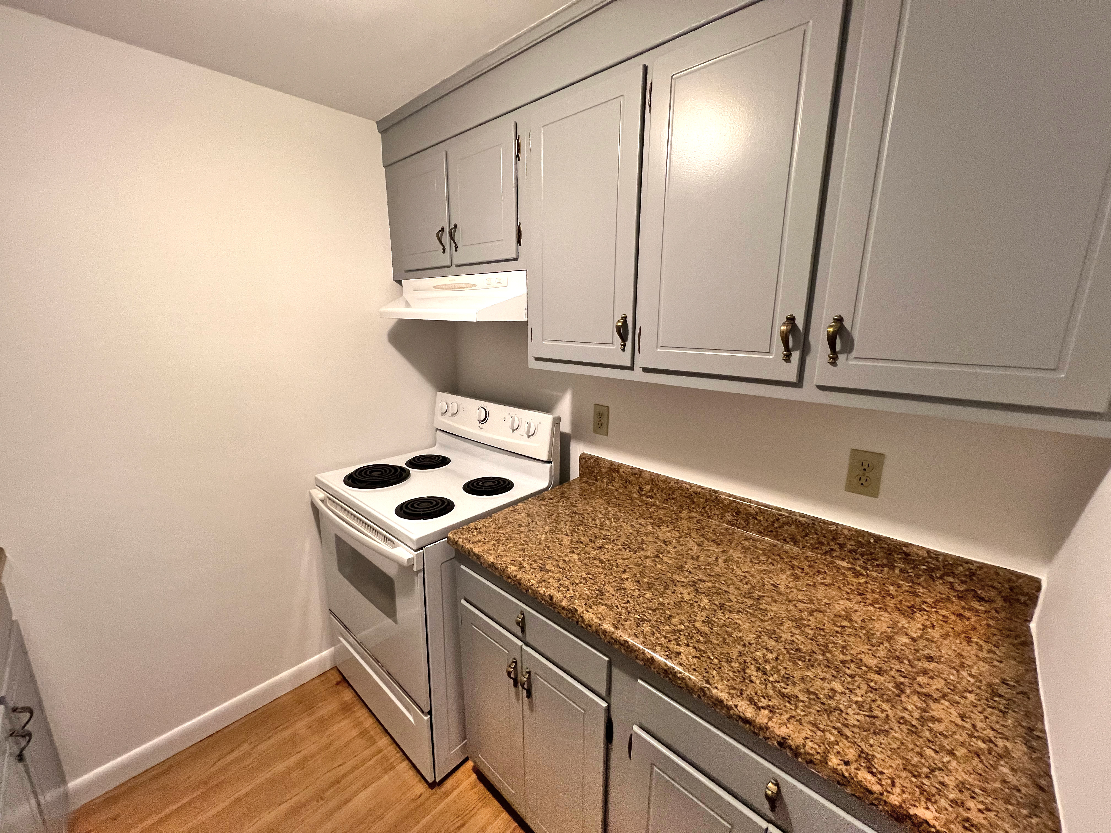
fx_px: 417
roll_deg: +0.8
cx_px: 556
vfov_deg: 89.9
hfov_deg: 106.2
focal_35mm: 13
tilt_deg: -11.4
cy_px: 416
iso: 250
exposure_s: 1/95
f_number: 1.8
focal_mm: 1.57
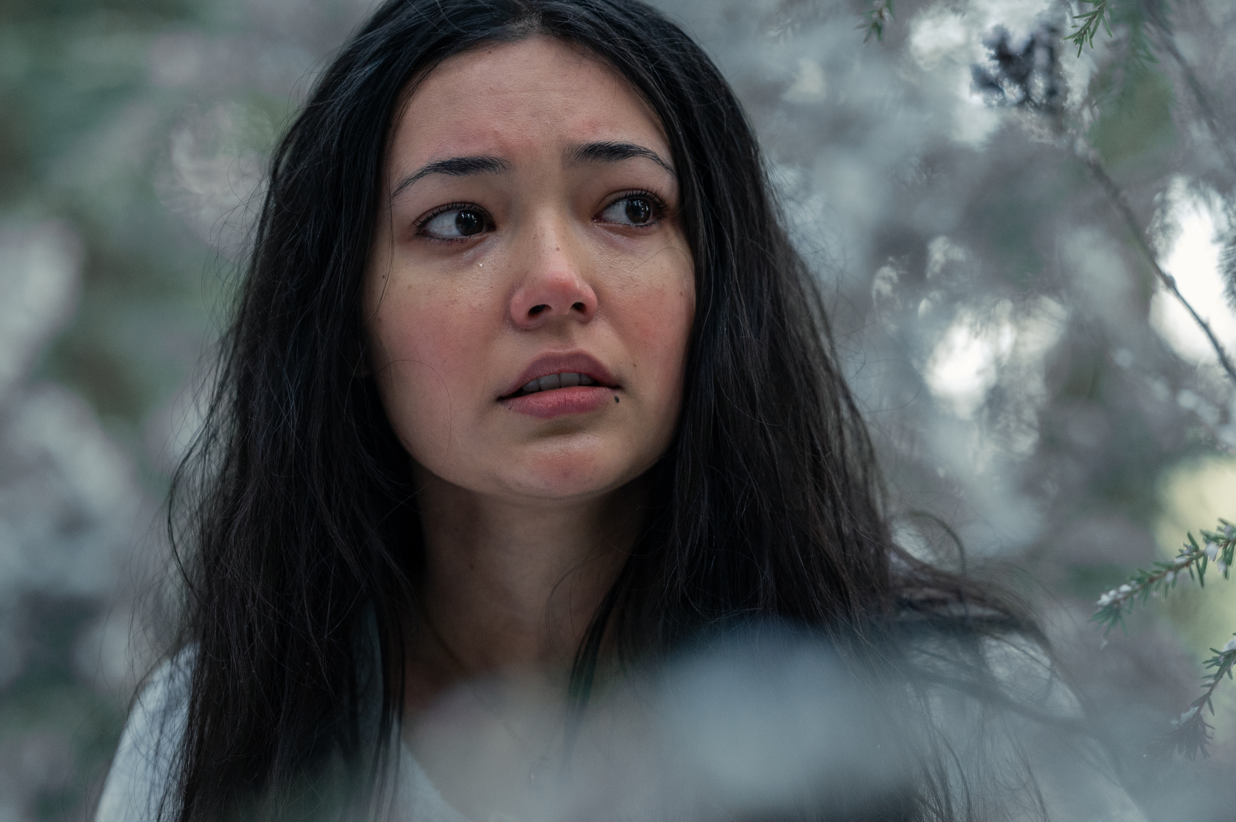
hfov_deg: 16.7
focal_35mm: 123
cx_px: 629
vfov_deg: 11.1
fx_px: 4220
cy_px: 492
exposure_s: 1/250
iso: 1600
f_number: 2
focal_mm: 85
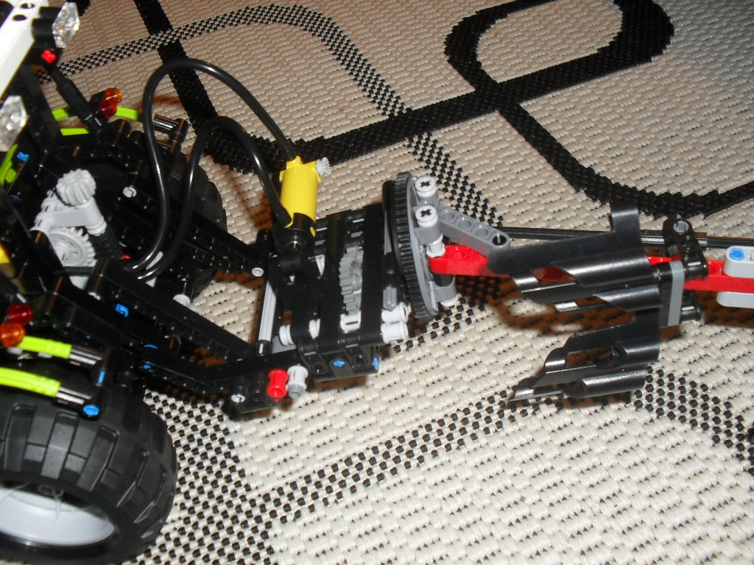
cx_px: 377
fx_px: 762
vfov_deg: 40.7
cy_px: 282
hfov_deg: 52.6
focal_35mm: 35
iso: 200
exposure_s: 1/45
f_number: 3.2
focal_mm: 6.3
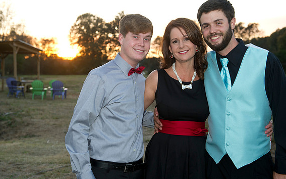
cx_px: 141
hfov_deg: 40.3
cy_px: 88
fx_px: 390
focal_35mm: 50
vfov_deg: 25.8
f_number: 5
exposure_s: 1/200
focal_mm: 48
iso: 640
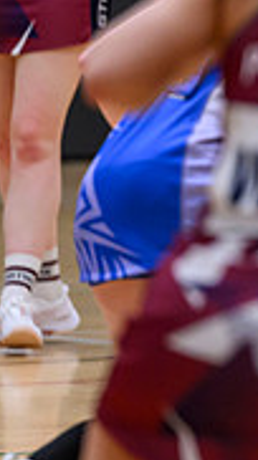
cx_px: 693
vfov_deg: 2.8
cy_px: 30
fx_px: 9537
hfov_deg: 1.5
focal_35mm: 782
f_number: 3.2
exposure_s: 1/1600
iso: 3200
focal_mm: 200
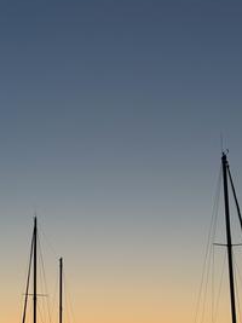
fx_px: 1008
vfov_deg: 17.9
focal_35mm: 108
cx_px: -1
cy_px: 307
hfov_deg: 13.5
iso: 100
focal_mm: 6.76
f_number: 1.78
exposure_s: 1/85
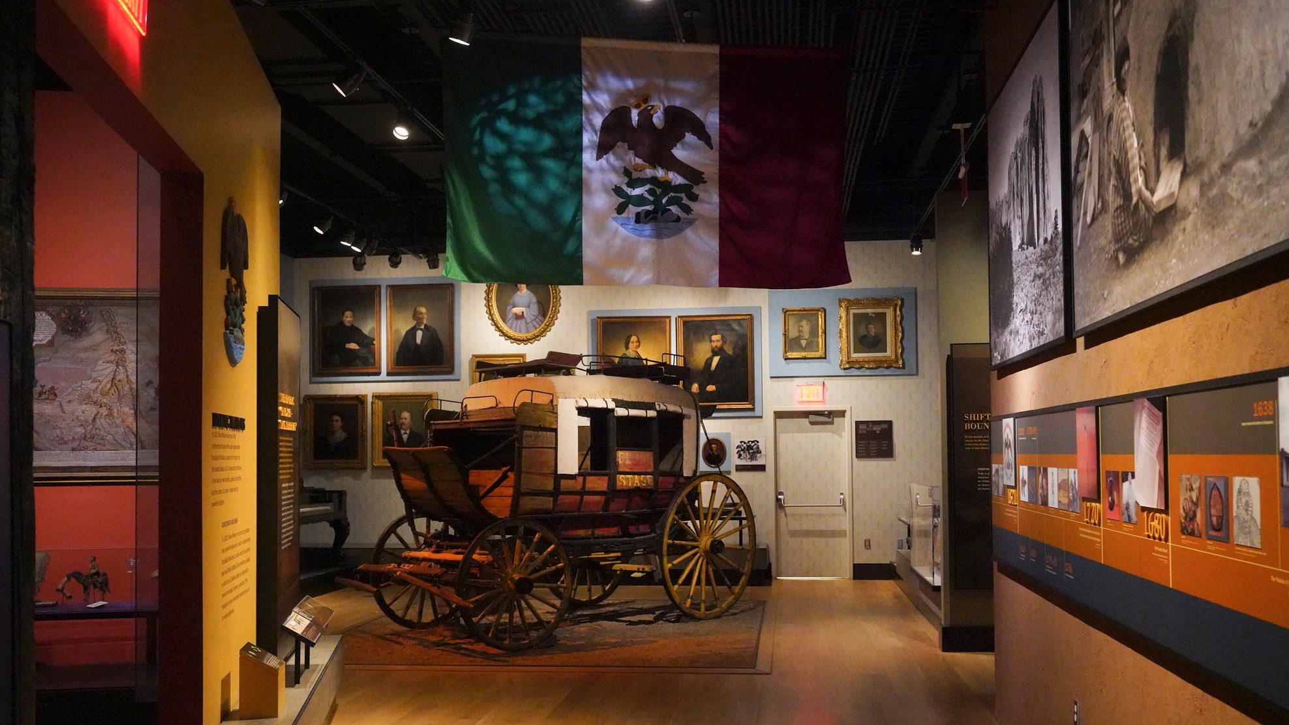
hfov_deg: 56.6
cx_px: 642
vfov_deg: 33.7
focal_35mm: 35
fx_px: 1196
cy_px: 412
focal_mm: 33
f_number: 5.6
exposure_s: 1/100
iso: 16000
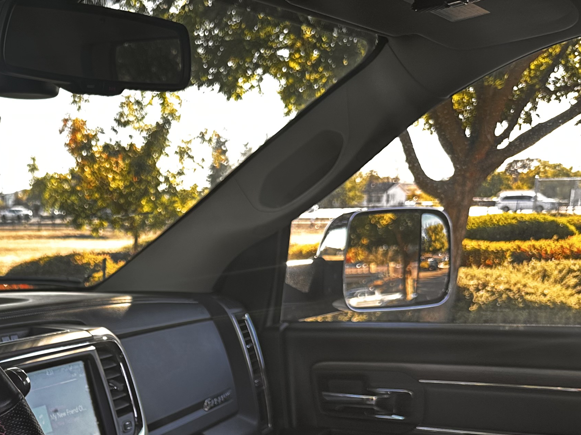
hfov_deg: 31.3
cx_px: 1
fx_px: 957
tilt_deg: -16.3
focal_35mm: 57
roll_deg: +1.7
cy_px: 510
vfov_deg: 23.6
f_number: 1.78
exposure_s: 1/121
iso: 80
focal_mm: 6.86
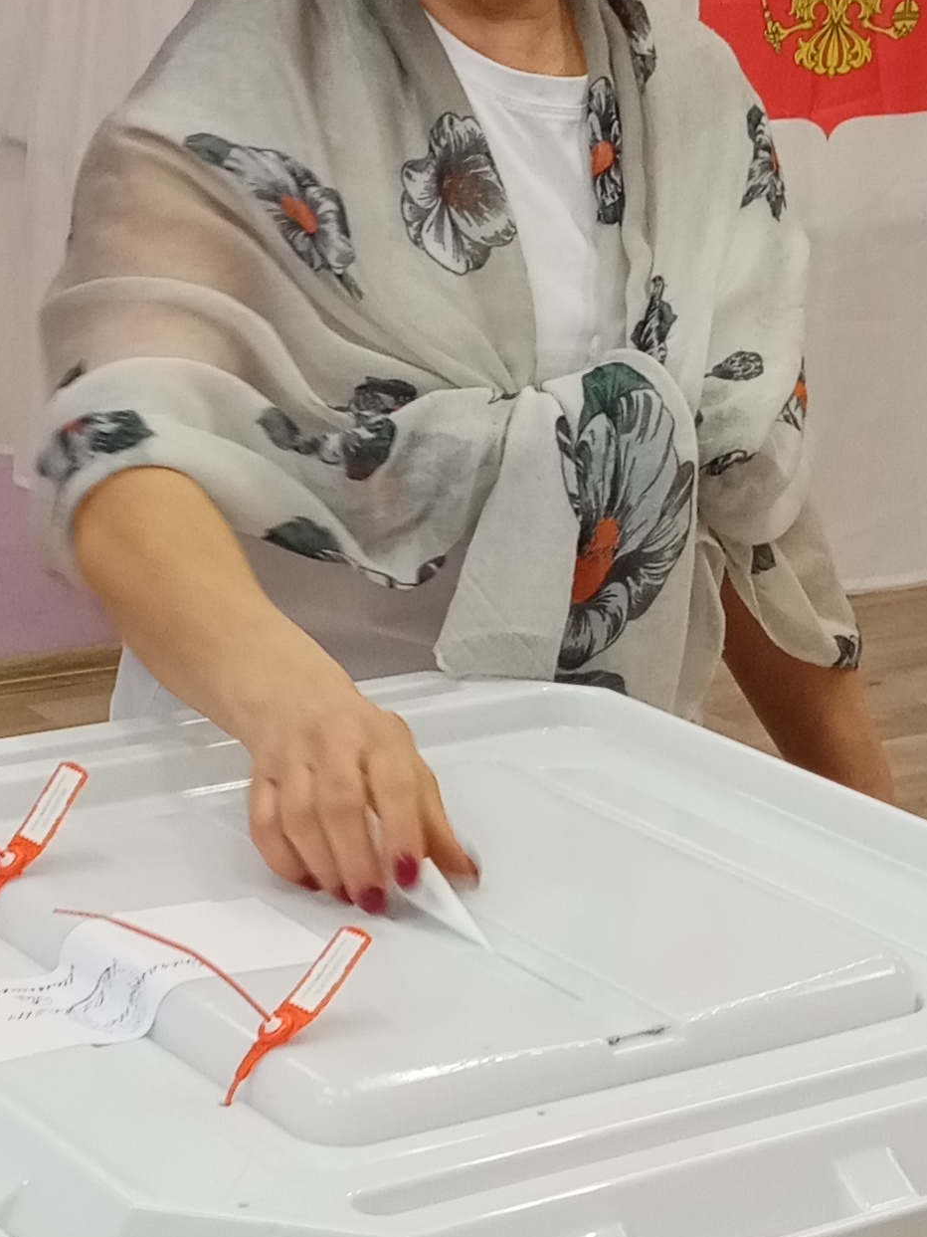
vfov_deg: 22.5
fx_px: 3107
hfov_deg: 16.9
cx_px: 226
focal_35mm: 87
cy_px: 496
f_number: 1.8
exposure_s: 1/33.3
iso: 173
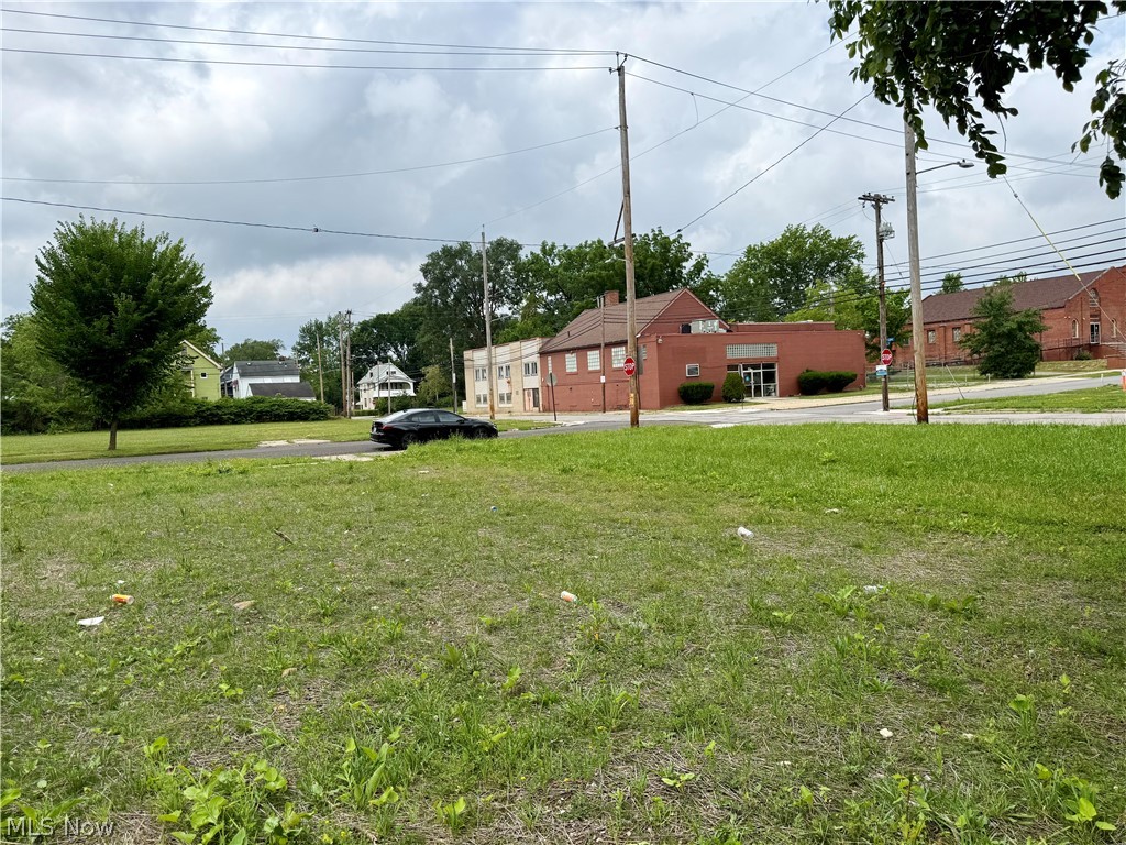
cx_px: 563
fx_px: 781
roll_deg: +3.3
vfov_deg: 56.8
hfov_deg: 71.6
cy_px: 422
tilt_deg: -0.8
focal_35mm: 24
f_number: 1.78
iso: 80
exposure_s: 1/4975
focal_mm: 6.76
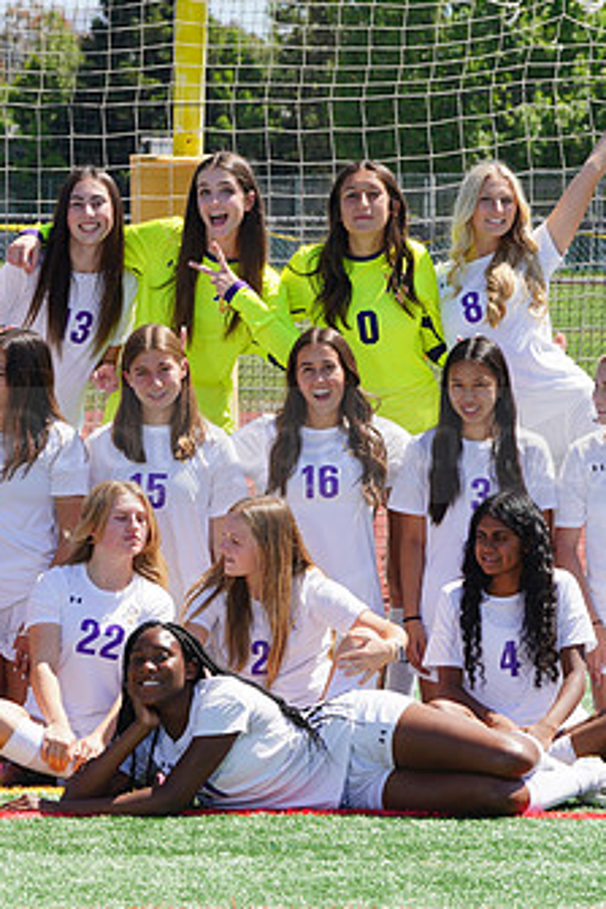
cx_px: 181
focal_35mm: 259
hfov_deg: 5.3
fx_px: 6539
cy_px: 422
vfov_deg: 8.0
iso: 200
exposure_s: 1/250
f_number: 11
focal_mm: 150
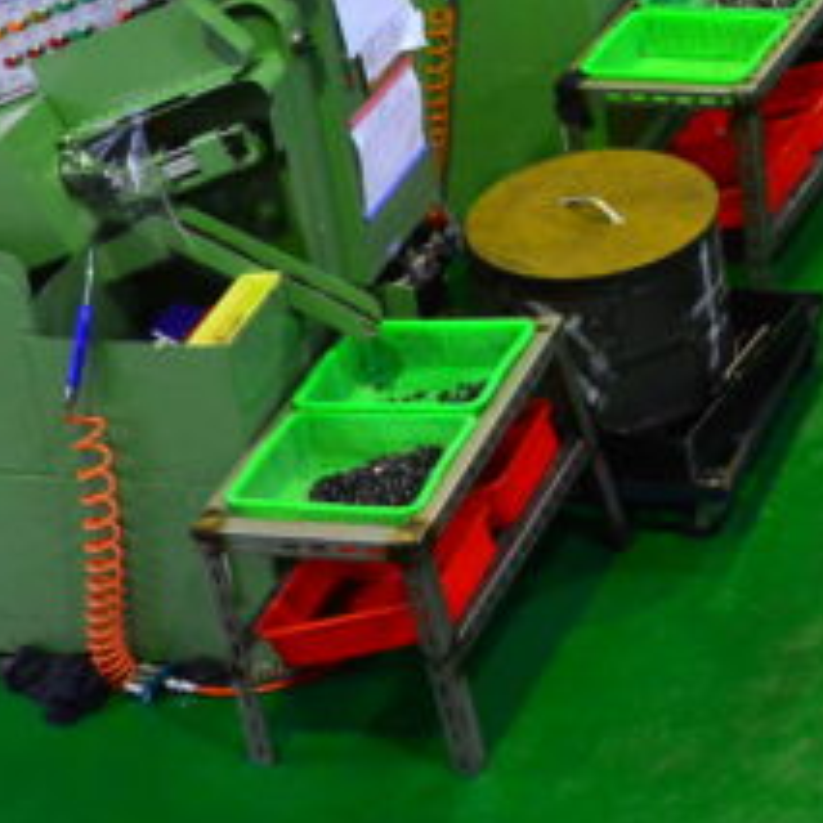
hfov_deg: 12.2
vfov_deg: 12.1
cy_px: -321
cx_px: 1097
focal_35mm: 139
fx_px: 3739
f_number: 5.6
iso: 4000
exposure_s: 1/50
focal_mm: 34
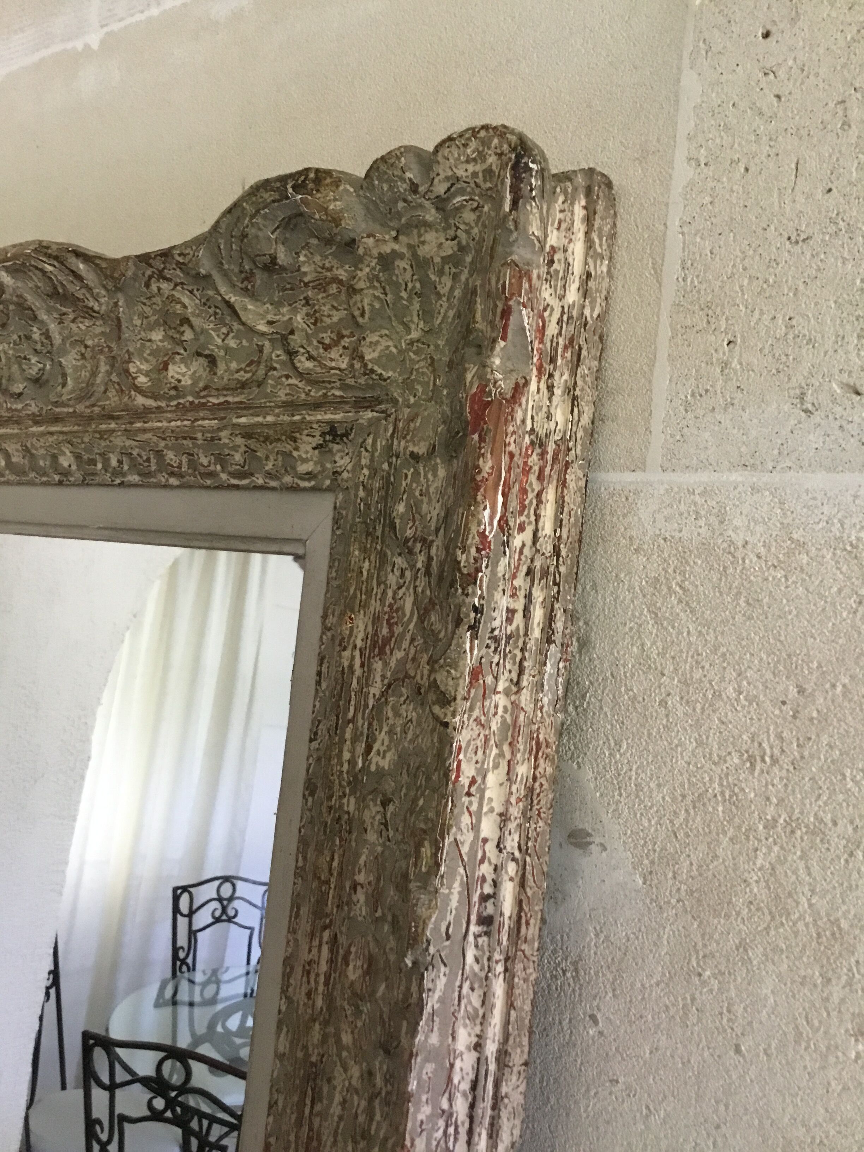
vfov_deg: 58.4
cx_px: 432
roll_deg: -3.4
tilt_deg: -0.4
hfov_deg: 45.4
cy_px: 576
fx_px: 1032
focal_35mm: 31
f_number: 2.4
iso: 250
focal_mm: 3.3
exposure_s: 1/33
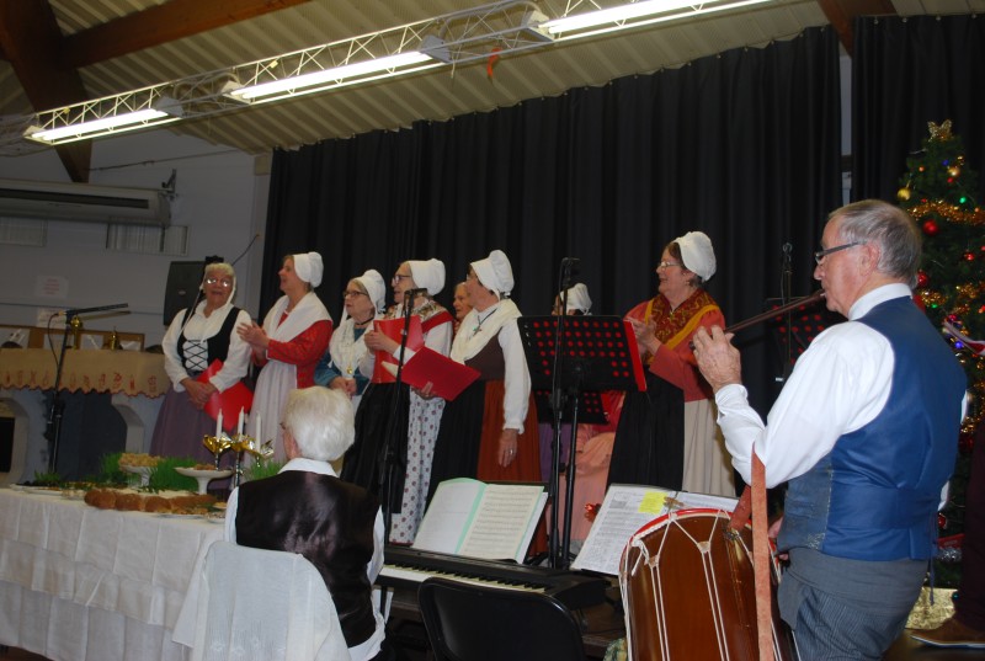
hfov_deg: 49.5
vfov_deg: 34.4
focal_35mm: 39
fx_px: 1069
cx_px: 492
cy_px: 330
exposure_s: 1/60
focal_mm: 26
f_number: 4.2
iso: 200
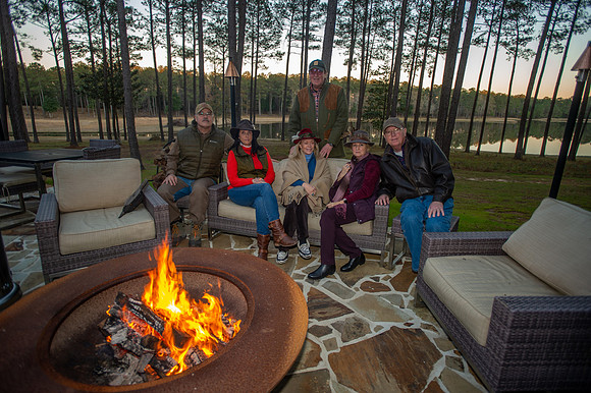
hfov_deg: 84.0
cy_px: 196
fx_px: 328
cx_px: 296
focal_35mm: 20
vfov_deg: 61.9
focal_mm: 20
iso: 160
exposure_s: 1/60
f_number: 2.8
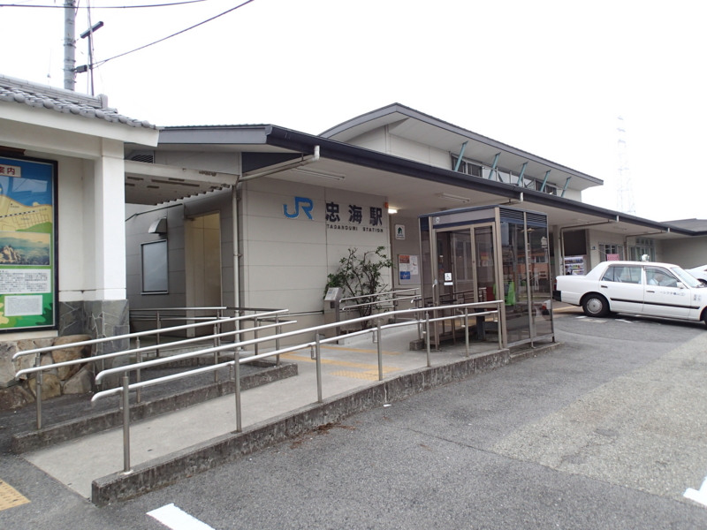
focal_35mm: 25
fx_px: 511
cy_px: 265
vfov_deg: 54.9
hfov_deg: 69.4
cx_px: 354
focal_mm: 4.5
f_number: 2.8
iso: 100
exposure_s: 1/160
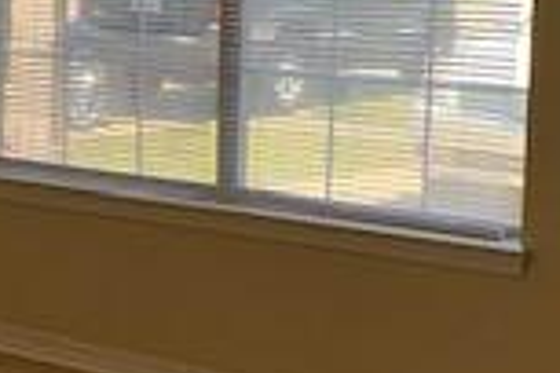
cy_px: 194
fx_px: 1758
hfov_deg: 17.4
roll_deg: -0.9
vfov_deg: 12.1
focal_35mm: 113
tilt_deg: -9.2
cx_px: -77
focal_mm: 4.25
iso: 25
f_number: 1.8
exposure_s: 1/121
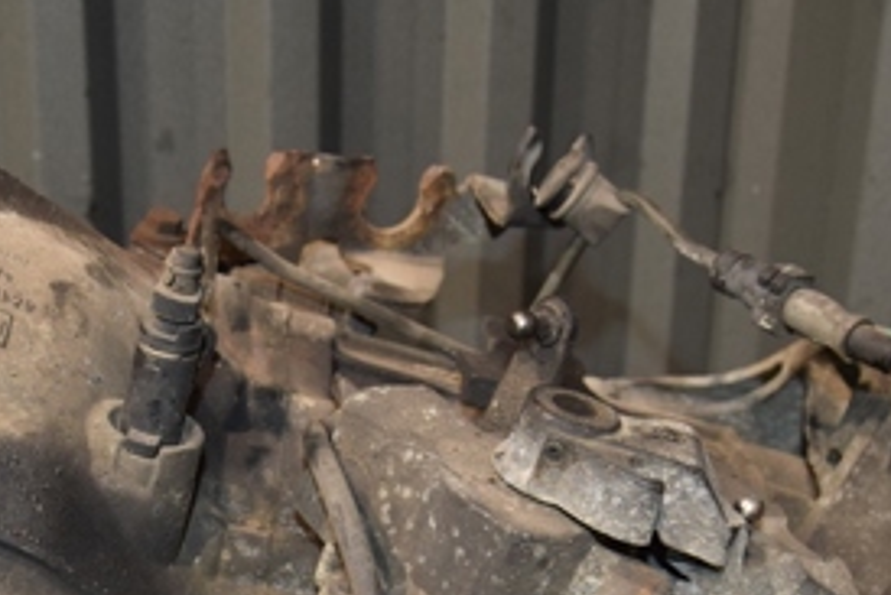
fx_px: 1560
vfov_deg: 20.4
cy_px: 686
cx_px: 325
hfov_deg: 31.7
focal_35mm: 63
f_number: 5
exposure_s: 1/60
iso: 800
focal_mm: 18
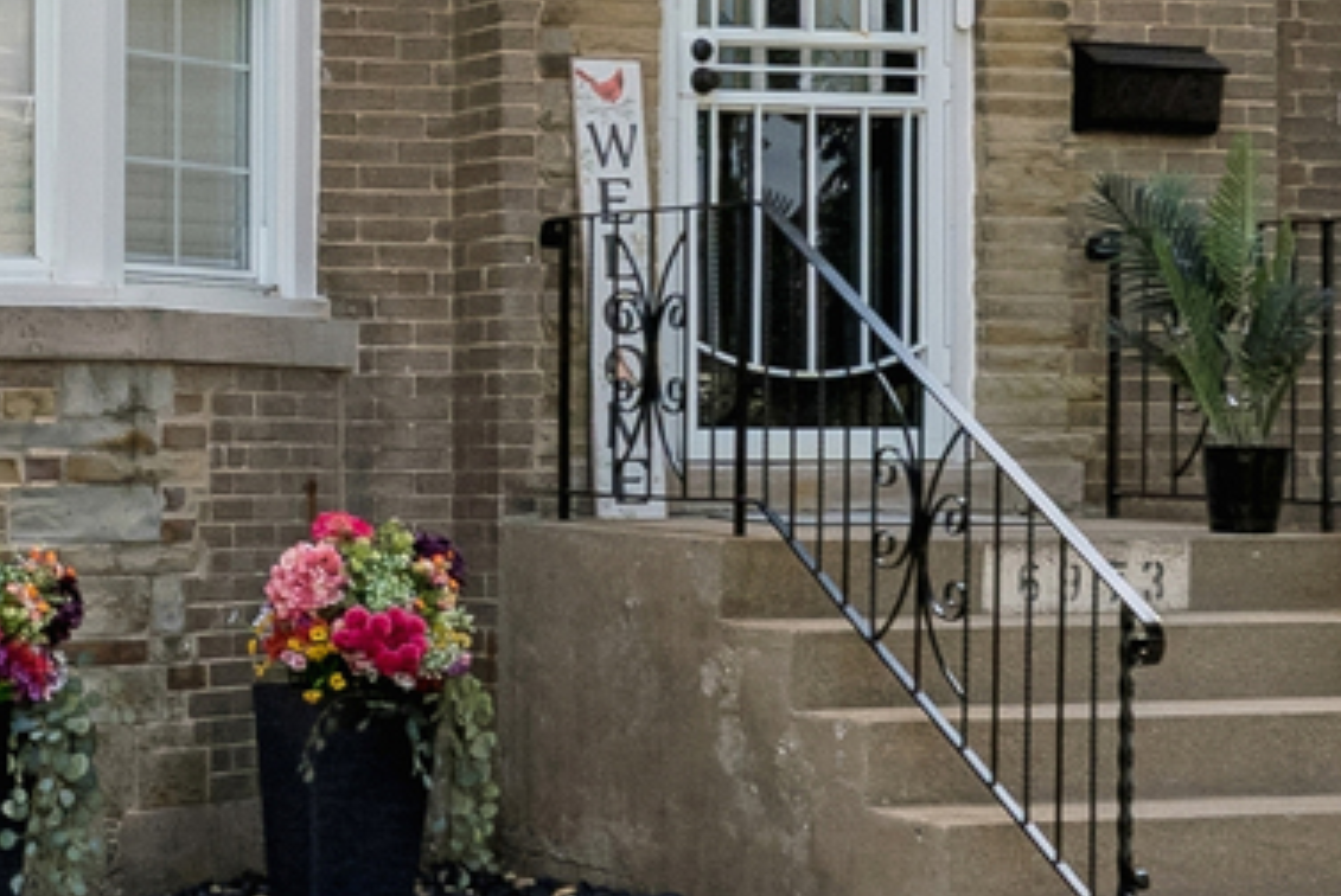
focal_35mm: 103
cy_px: -100
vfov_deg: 13.1
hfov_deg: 19.3
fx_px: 3840
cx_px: 0
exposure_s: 1/1000
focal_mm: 24
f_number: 8
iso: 400
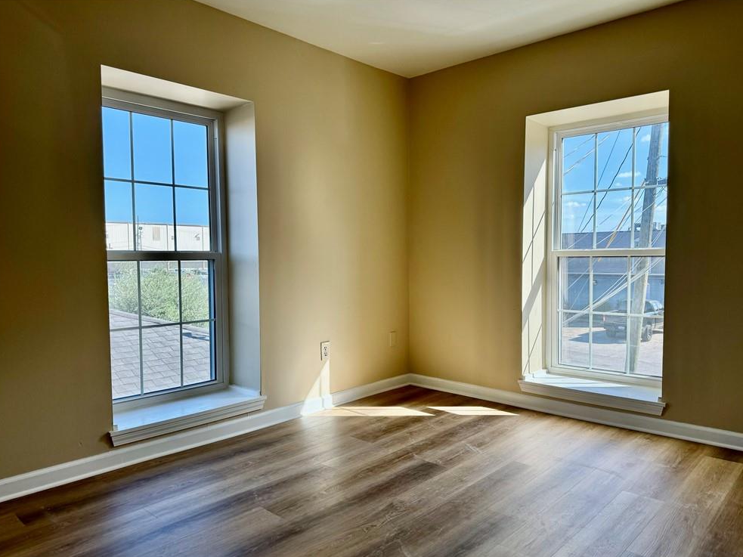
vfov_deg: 54.9
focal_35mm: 25
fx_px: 537
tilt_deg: -3.6
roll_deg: +0.1
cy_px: 286
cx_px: 380
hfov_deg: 69.4
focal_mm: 6.76
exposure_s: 1/588
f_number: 1.78
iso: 80
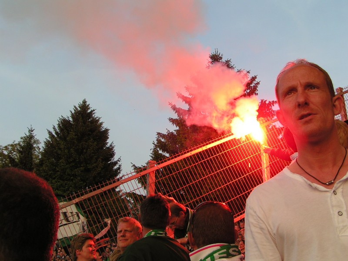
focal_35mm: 39
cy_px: 130
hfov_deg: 47.9
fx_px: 392
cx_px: 174
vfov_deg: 36.8
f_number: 5
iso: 50
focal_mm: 6
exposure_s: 1/60
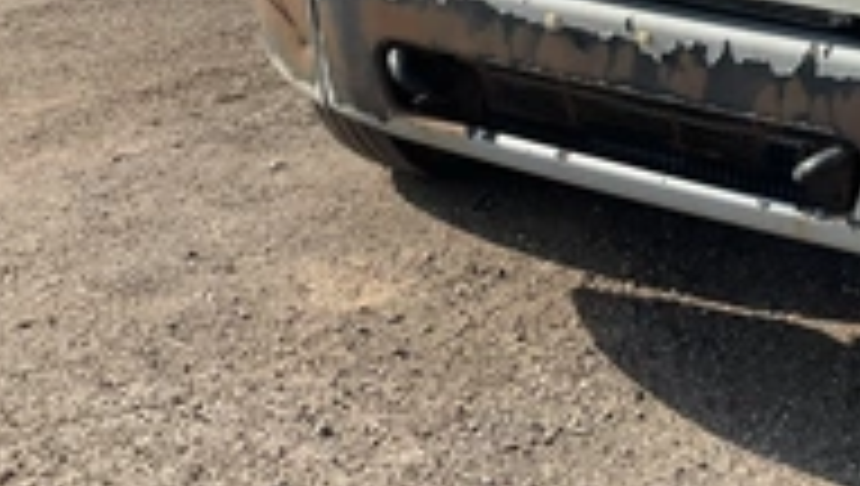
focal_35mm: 66
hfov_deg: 30.6
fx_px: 1507
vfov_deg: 17.7
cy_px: -45
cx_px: 761
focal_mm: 3
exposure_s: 1/1121
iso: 25
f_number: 1.8
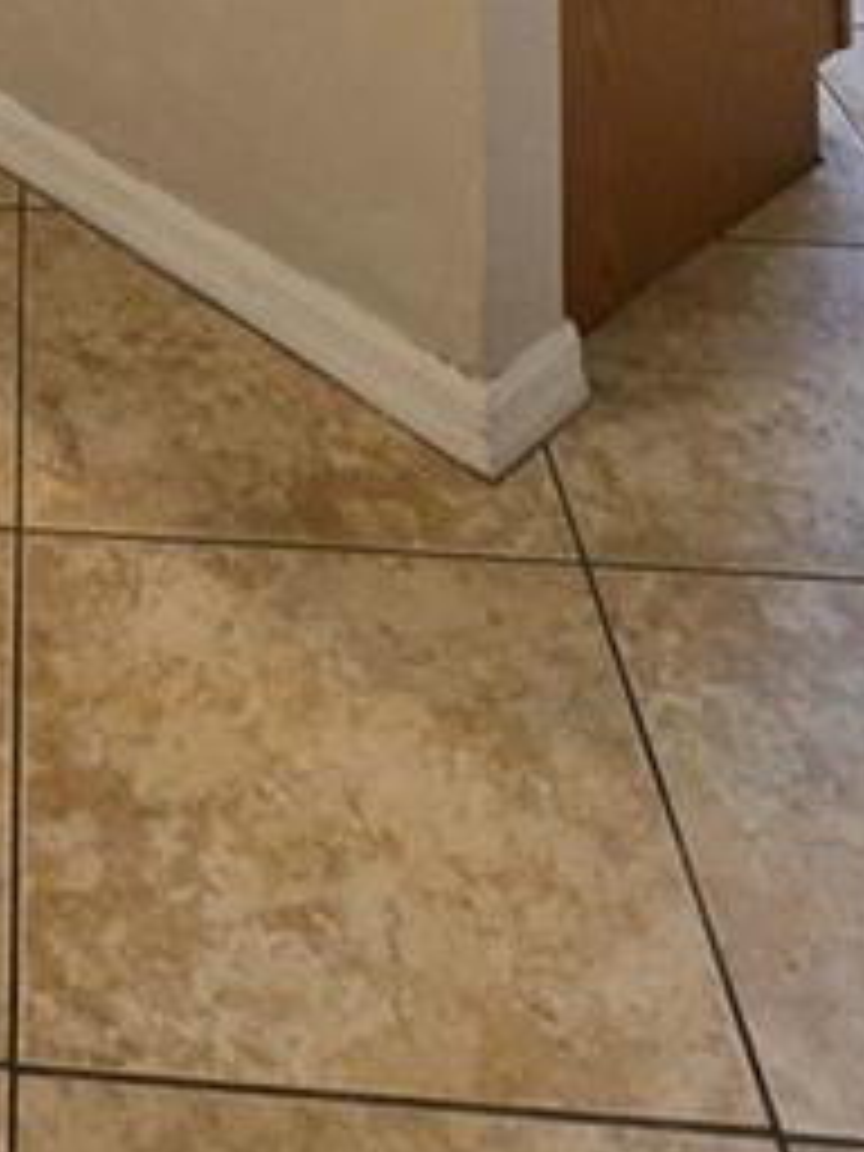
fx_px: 2030
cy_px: -994
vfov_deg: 20.5
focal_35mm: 61
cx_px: -225
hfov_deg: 21.9
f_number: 2.2
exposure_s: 1/60
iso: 80
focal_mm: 1.7
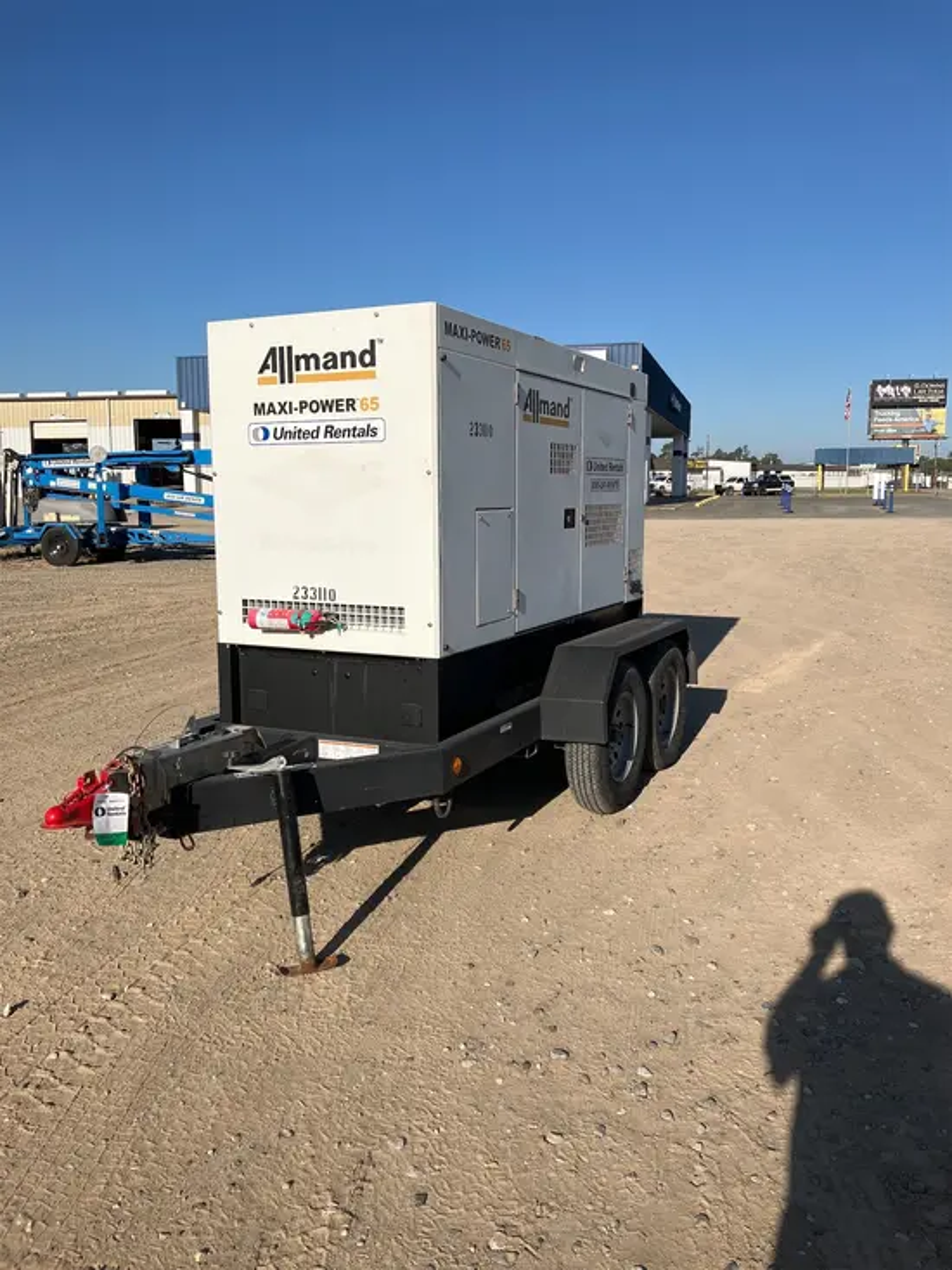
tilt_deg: -8.2
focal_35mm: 28
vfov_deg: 63.4
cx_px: 476
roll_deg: +1.1
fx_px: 1026
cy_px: 635
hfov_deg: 49.8
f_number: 1.8
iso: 32
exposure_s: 1/3205
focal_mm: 3.99
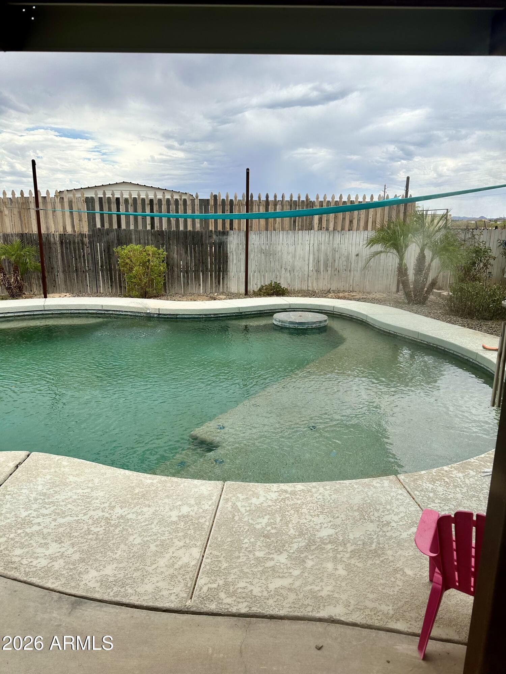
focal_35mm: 24
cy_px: 337
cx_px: 253
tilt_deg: -14.2
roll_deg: -0.7
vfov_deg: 71.6
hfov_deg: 56.8
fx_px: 468
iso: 80
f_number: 1.78
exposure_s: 1/4762
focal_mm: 6.86
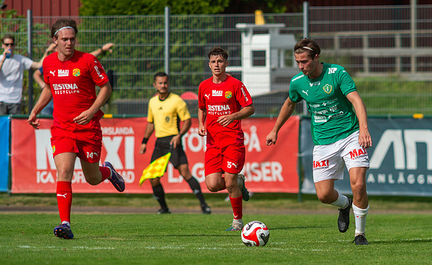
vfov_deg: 2.0
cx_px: 323
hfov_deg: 3.3
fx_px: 7571
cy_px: 172
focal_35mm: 646
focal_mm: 420
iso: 160
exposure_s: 1/1600
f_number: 4.5
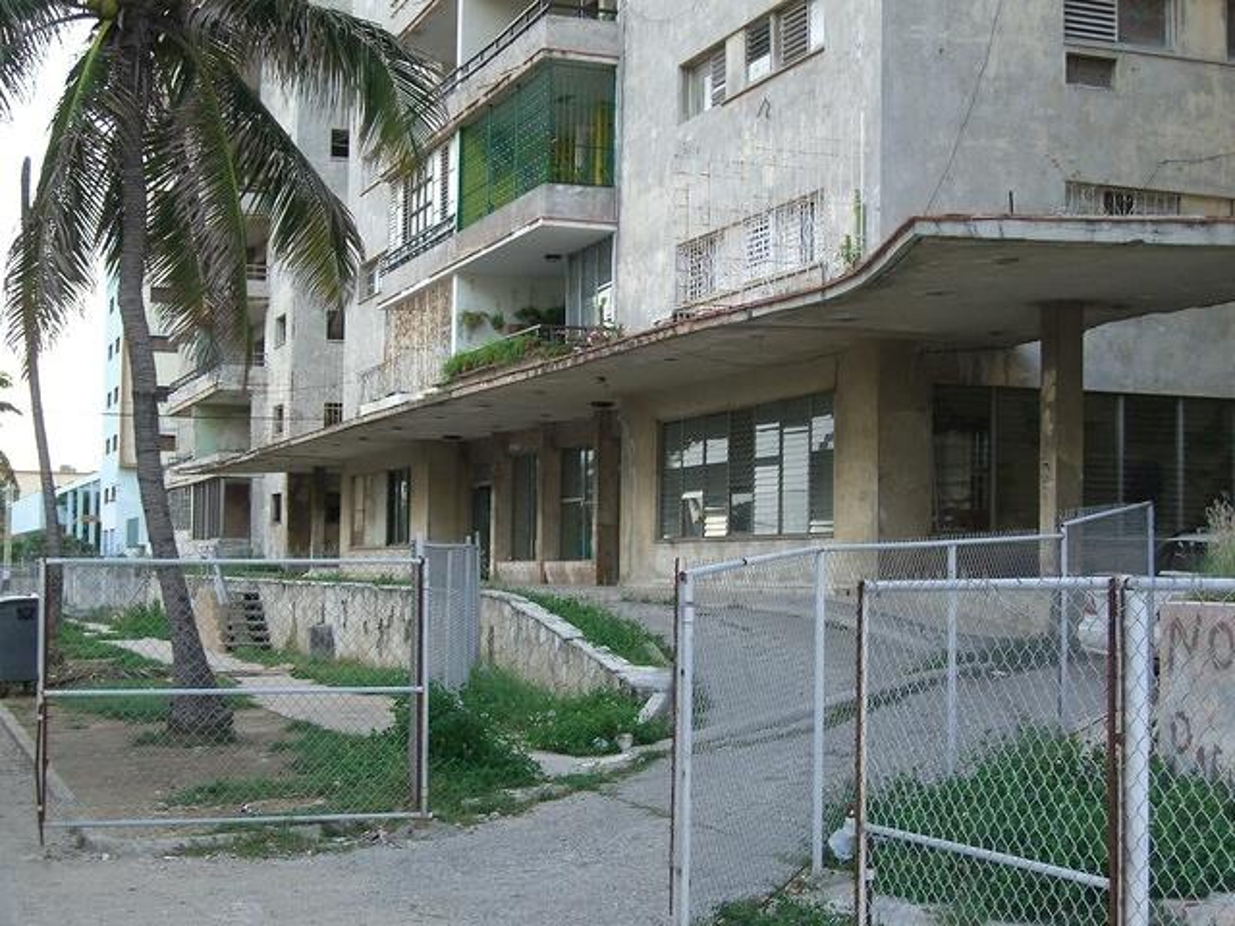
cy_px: 463
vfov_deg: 25.7
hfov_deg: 33.8
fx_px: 2034
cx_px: 618
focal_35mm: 57
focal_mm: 11.8
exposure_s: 1/125
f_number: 3.6
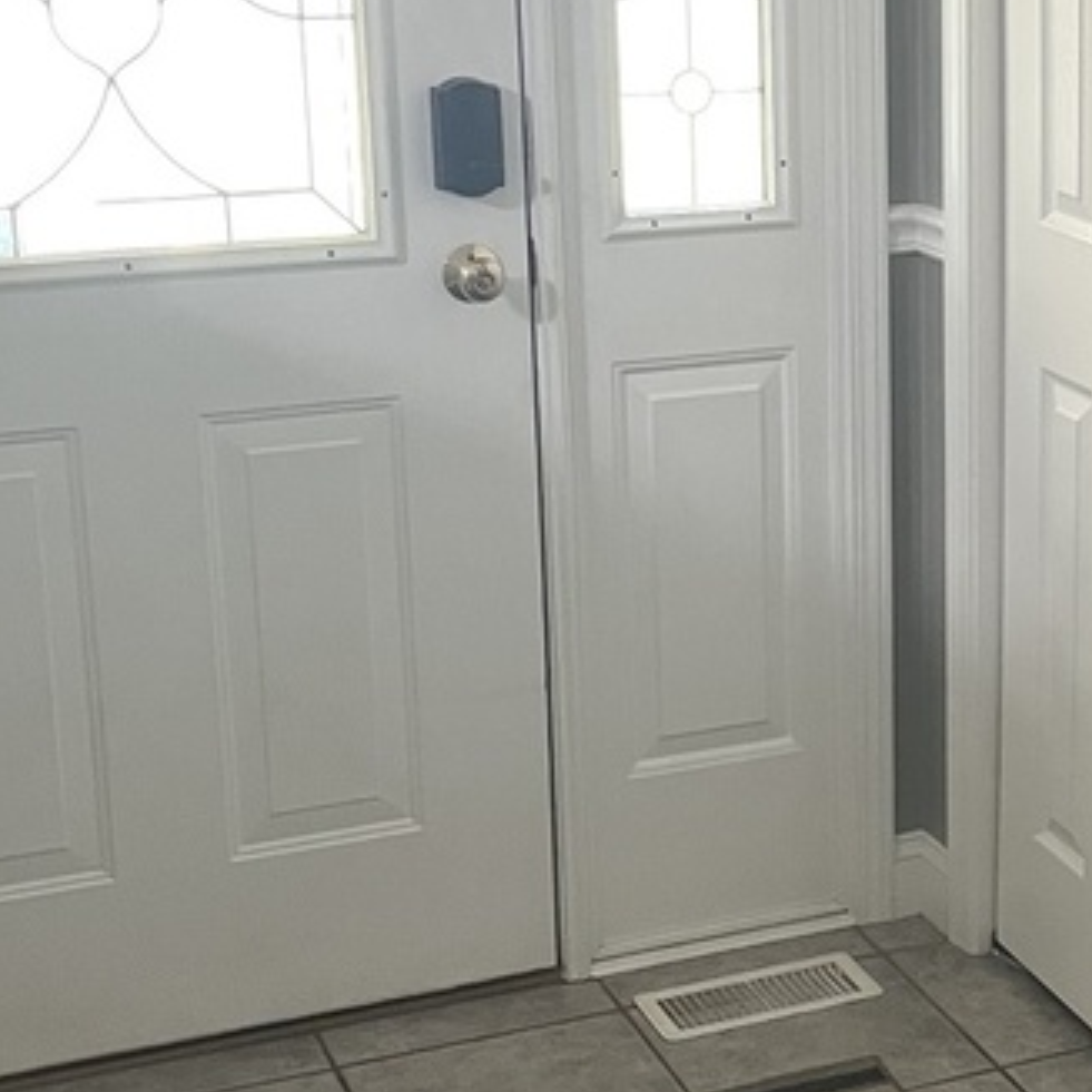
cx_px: 1079
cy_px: 468
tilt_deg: -14.8
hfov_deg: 22.0
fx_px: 2712
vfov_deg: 22.7
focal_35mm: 76
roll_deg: -0.2
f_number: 1.6
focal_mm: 5.1
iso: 250
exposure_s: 1/60
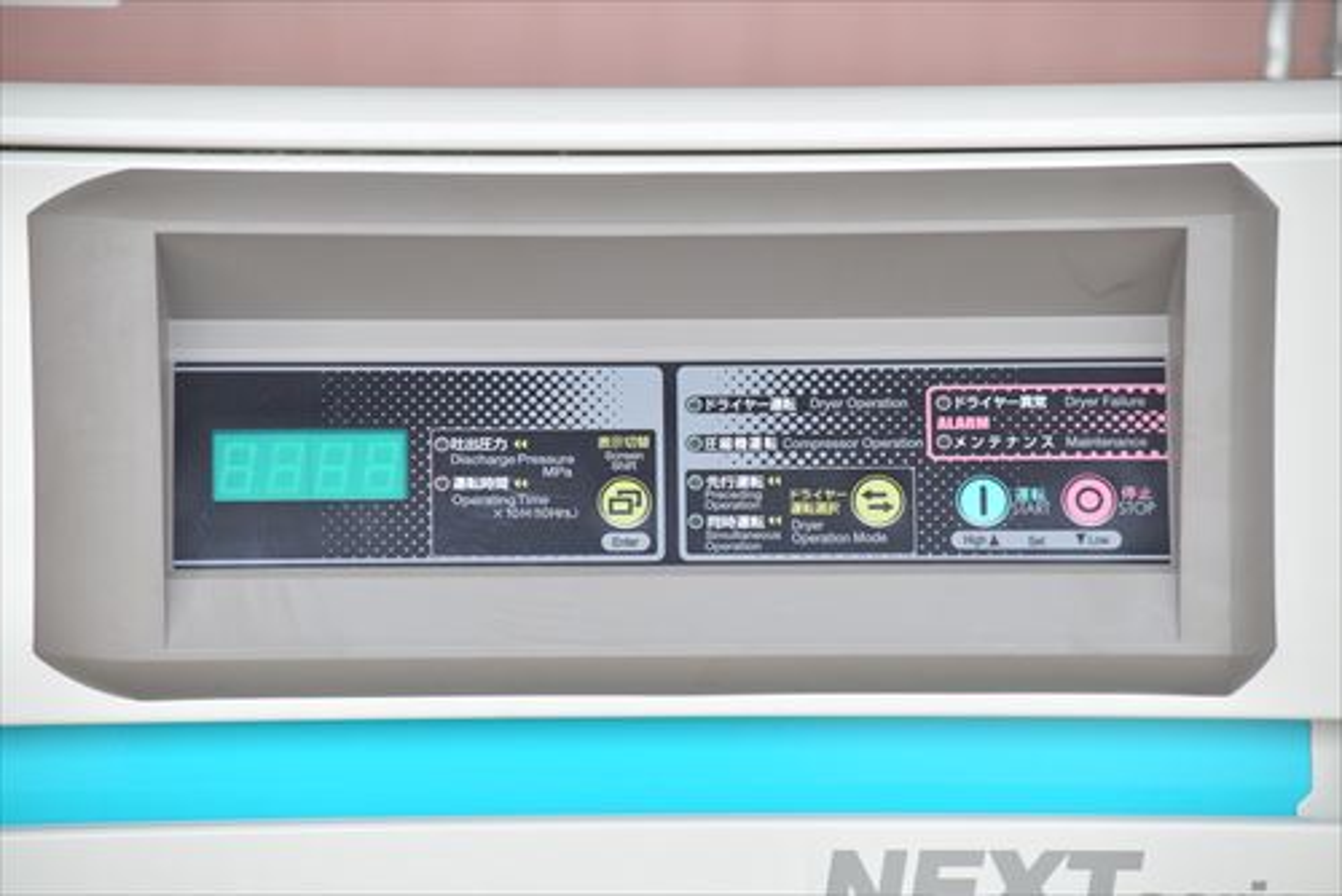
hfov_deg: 9.8
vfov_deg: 6.6
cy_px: 448
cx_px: 671
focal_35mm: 210
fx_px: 7833
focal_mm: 140
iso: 1250
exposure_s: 1/200
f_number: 6.3
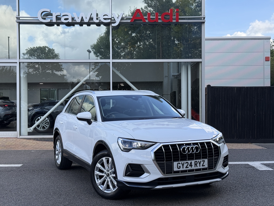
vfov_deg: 30.3
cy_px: 103
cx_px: 137
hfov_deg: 39.7
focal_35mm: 48
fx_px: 380
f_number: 1.78
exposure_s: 1/1027
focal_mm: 6.76
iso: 64
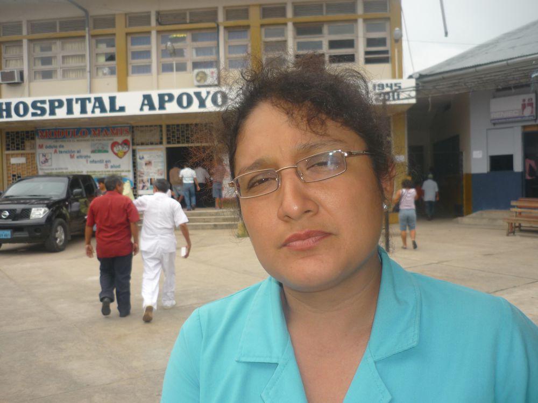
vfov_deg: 42.9
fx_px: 513
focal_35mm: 33
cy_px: 202
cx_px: 269
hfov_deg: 55.4
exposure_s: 1/640
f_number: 2.8
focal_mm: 5.5
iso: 100
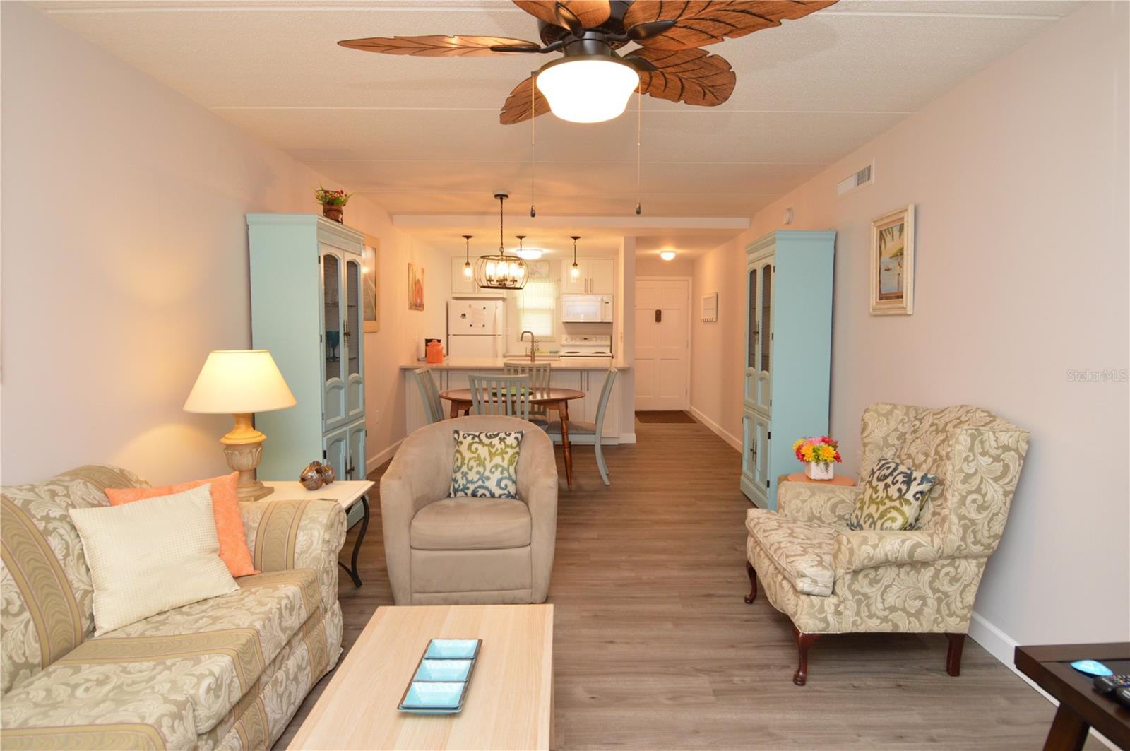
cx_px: 565
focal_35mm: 18
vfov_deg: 67.3
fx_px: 564
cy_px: 376
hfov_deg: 90.1
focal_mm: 12
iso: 640
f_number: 4
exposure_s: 1/60
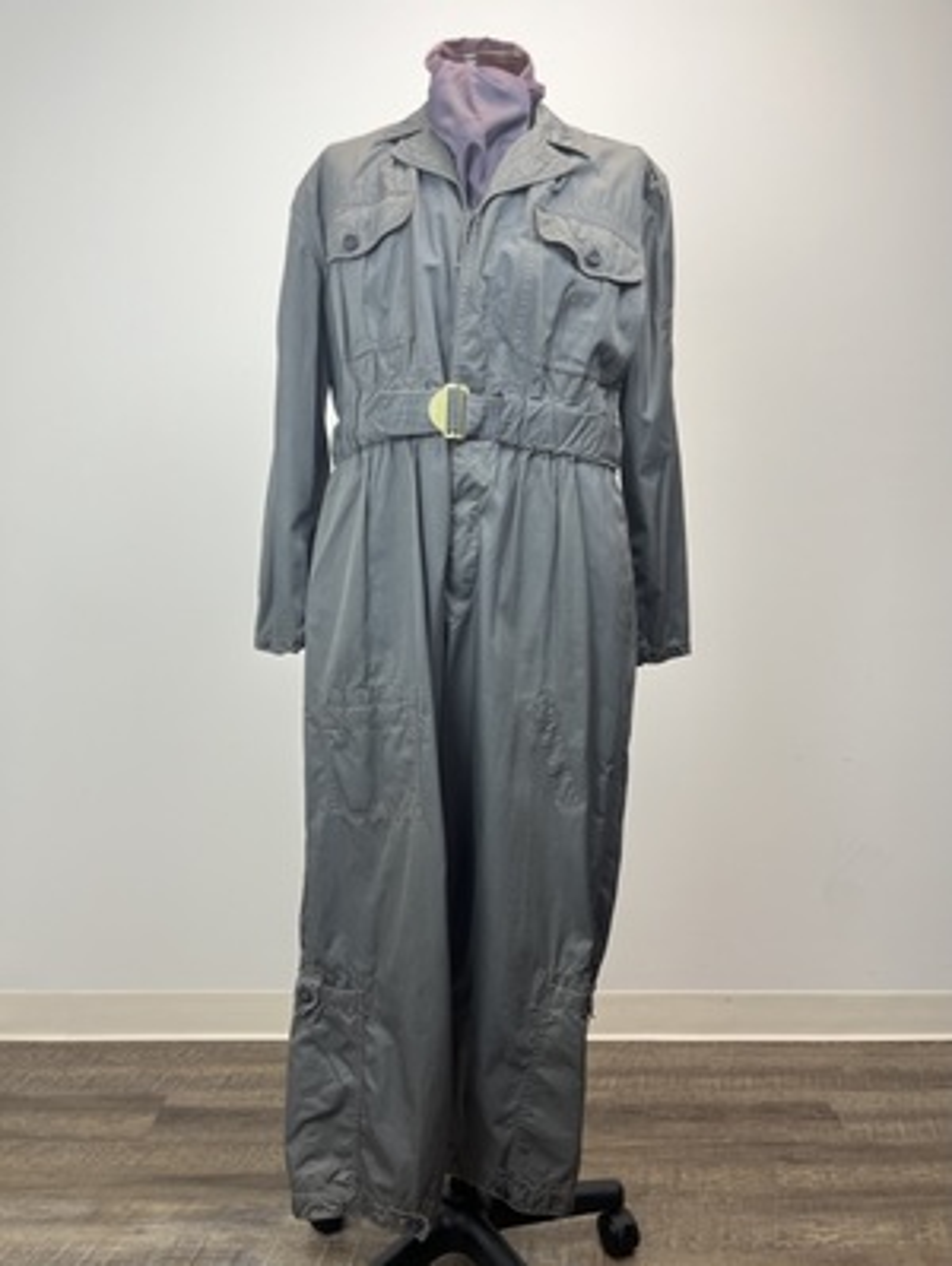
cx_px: 476
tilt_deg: -3.8
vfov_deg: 67.3
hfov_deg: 53.1
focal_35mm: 26
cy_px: 633
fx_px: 952
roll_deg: +0.2
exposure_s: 1/120
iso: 50
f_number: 1.6
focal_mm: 5.1
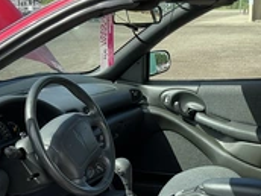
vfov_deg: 21.7
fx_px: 490
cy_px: 202
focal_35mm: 65
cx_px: 153
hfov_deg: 29.8
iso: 25
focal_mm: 3
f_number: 1.8
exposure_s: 1/478
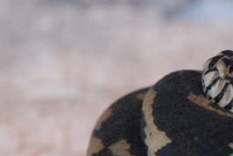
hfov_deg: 6.0
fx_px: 2214
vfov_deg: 4.0
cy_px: 98
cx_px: 345
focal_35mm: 342
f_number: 7.1
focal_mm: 75
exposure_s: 1/200
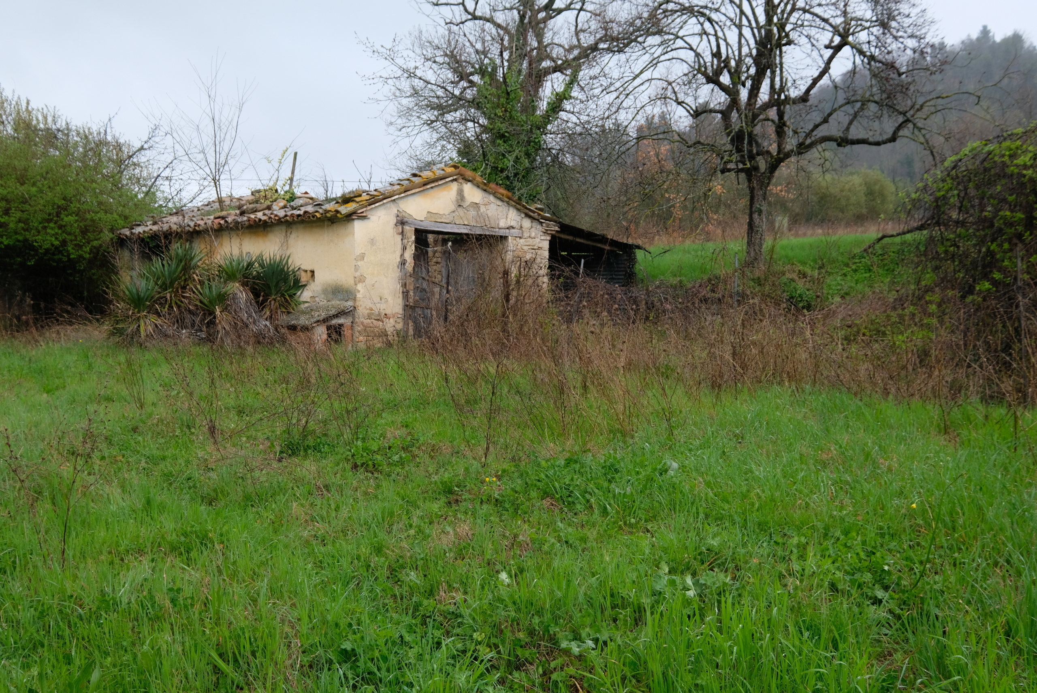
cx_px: 518
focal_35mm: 30
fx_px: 865
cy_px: 346
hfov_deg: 61.9
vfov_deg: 43.7
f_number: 7.1
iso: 400
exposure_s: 1/140
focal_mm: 20
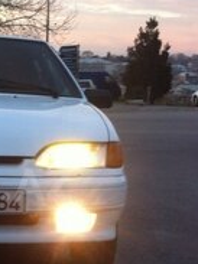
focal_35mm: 95
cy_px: 185
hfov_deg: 15.0
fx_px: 725
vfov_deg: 20.6
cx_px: -40
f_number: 2.8
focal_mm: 3.85
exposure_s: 1/60
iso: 100
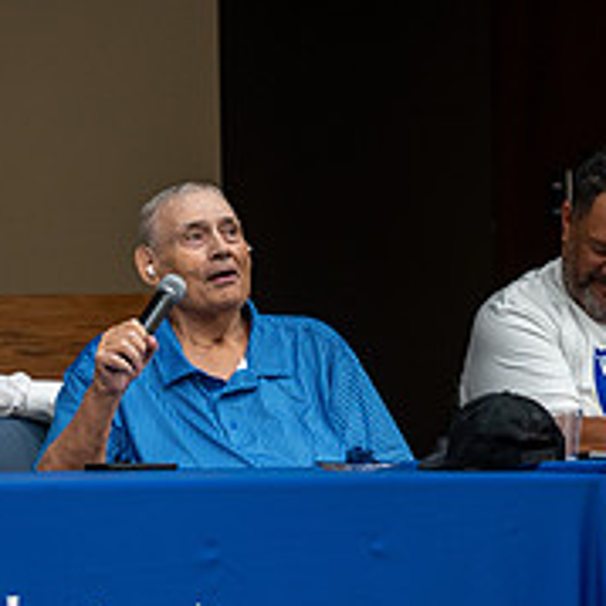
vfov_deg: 3.0
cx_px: 212
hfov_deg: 3.0
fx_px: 11389
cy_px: 347
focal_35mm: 575
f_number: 2.8
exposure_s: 1/125
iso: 800
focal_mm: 200
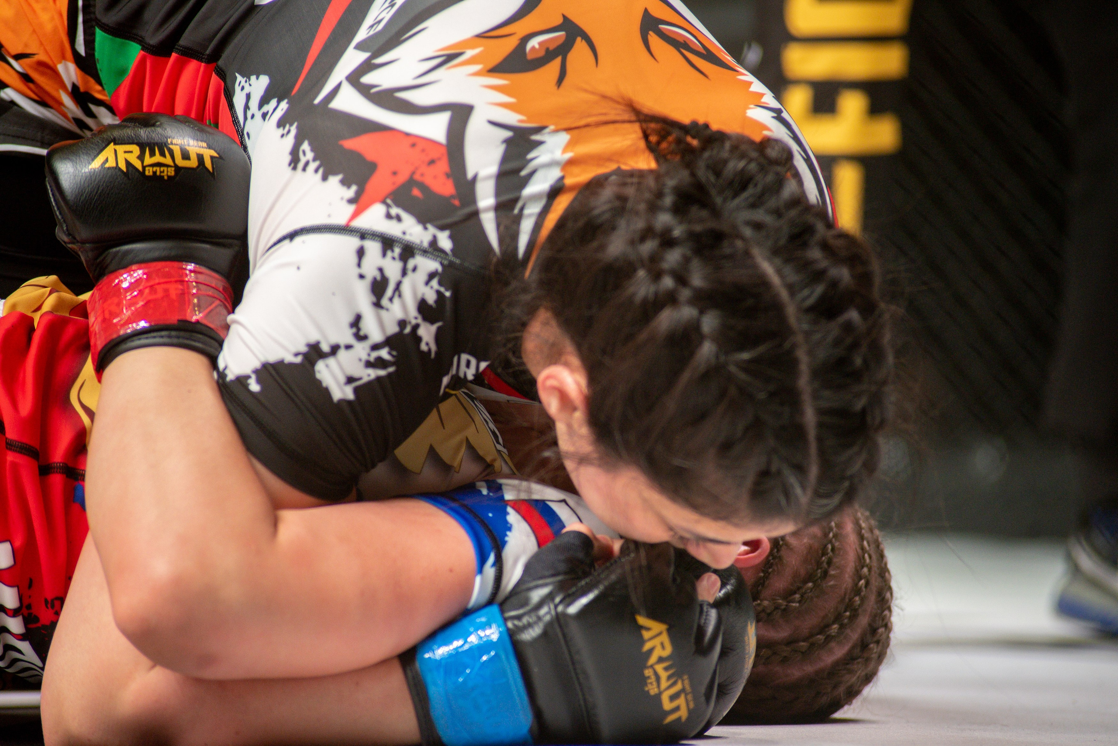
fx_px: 6213
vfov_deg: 6.9
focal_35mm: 200
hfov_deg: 10.3
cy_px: 373
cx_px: 559
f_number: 4
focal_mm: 200
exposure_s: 1/1000
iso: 2000
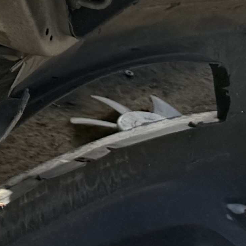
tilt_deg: -9.6
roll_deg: -0.6
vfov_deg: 9.3
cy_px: -383
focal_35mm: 165
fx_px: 1327
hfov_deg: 9.1
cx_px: -425
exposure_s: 1/2370
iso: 80
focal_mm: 6.76
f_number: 1.78
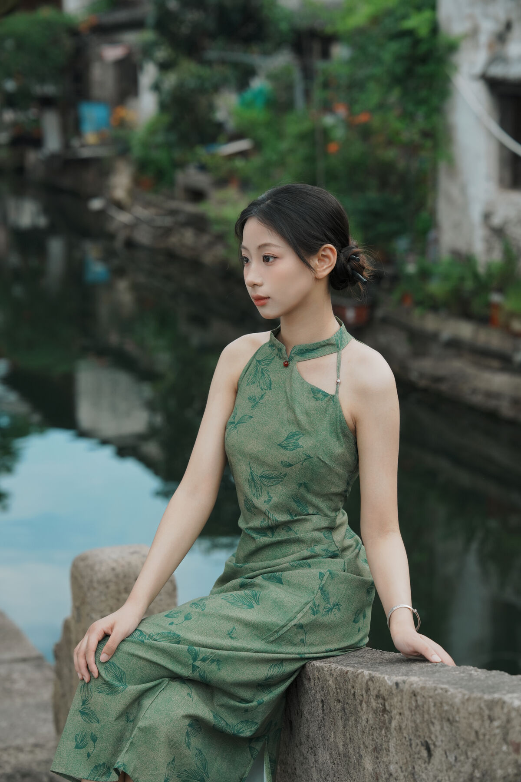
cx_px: 260
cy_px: 391
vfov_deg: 23.9
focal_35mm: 85
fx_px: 1845
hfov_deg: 16.1
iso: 640
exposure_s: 1/640
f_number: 4
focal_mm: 85
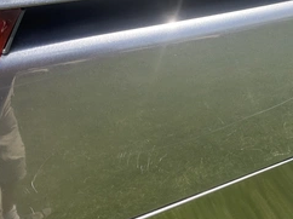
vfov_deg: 30.2
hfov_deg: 38.2
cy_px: 114
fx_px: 406
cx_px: 235
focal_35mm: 48
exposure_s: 1/428
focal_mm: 3
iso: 25
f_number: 1.8
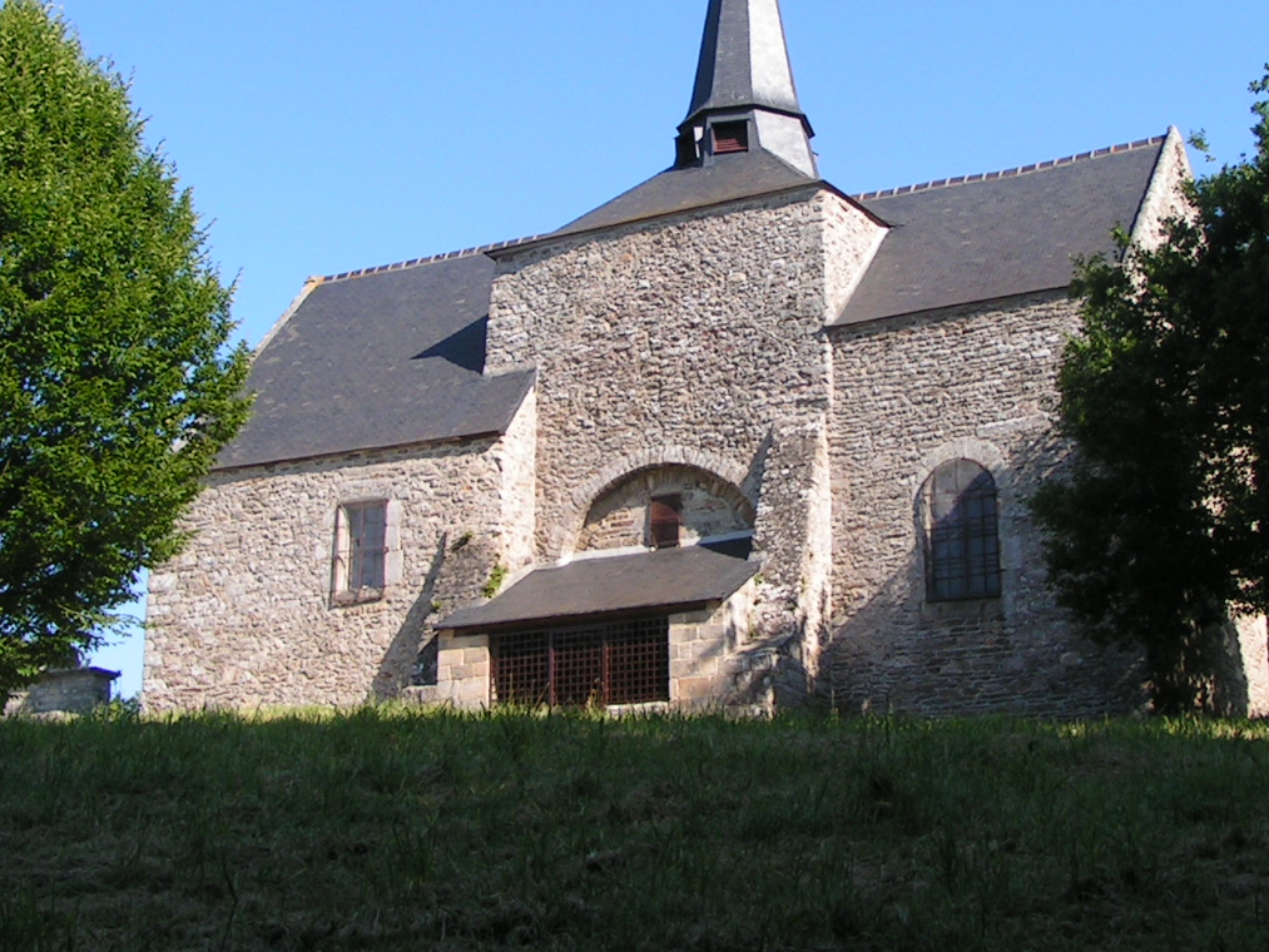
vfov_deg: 24.2
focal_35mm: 60
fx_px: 2200
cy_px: 271
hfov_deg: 32.2
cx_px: 686
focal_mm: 5.8
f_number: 5.6
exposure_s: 1/200
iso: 50
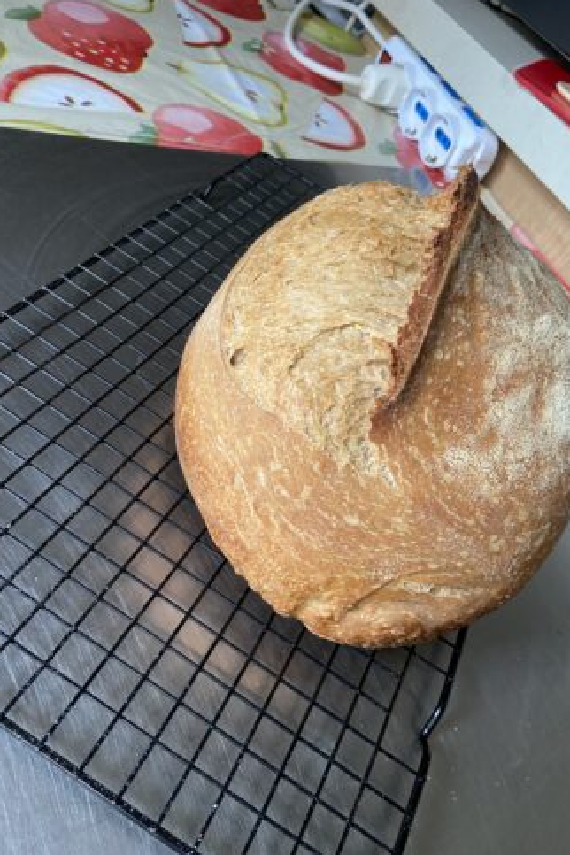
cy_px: 425
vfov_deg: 65.5
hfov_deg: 46.4
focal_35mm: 28
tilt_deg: -44.9
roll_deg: -32.4
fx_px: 665
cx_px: 282
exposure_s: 1/72
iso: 125
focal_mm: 4.25
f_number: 1.8
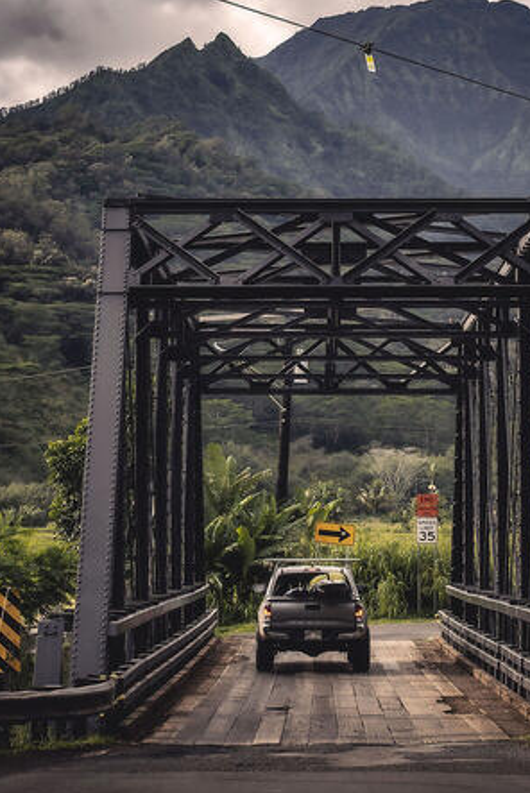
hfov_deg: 10.0
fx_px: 3043
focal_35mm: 138
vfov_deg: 14.8
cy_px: 320
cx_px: 325
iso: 200
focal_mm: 102
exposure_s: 1/200
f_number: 5.6
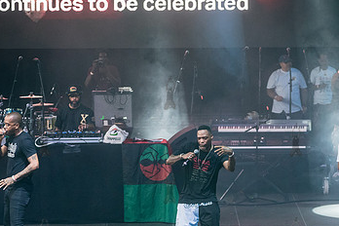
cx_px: 174
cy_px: 218
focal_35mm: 265
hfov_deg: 7.8
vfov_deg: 5.2
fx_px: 2495
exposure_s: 1/500
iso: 2000
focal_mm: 135
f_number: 4
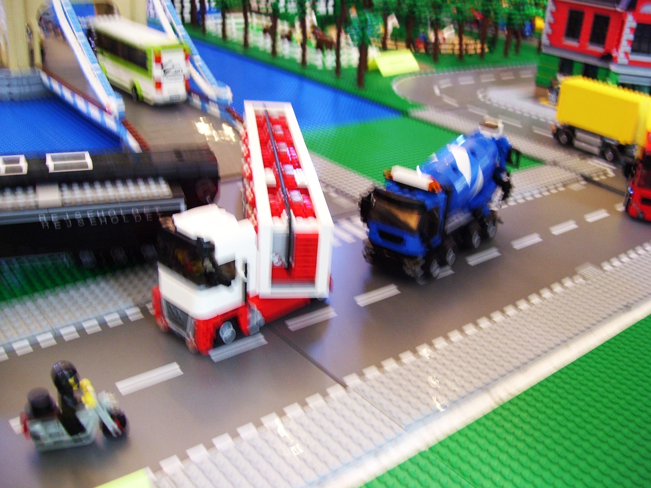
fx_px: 677
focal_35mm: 36
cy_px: 244
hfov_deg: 51.4
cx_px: 326
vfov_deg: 39.7
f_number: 2.7
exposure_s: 1/8
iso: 160
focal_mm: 6
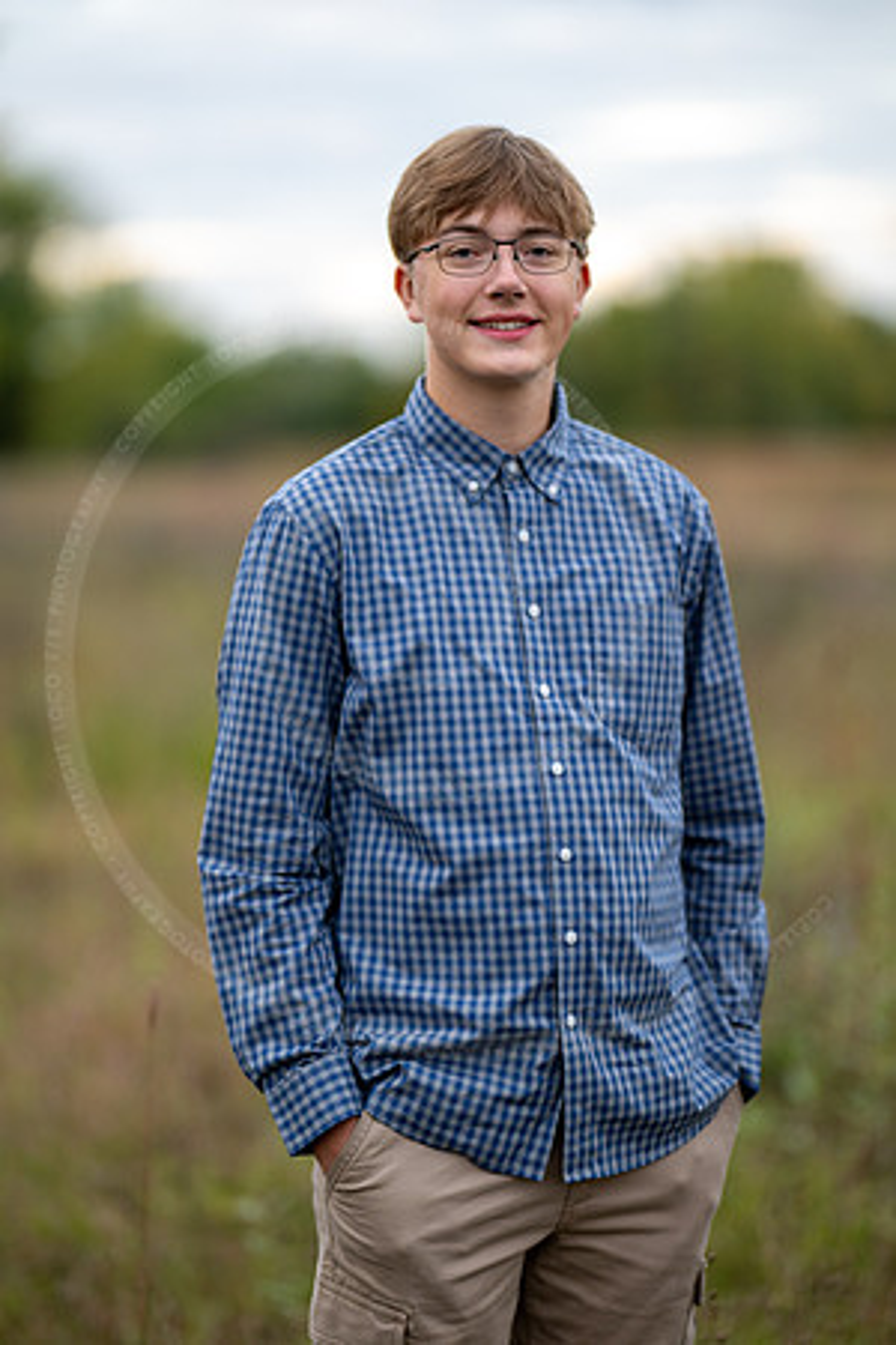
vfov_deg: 23.9
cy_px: 672
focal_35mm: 85
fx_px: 3173
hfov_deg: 16.1
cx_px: 448
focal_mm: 85
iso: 500
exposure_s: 1/400
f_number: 1.2
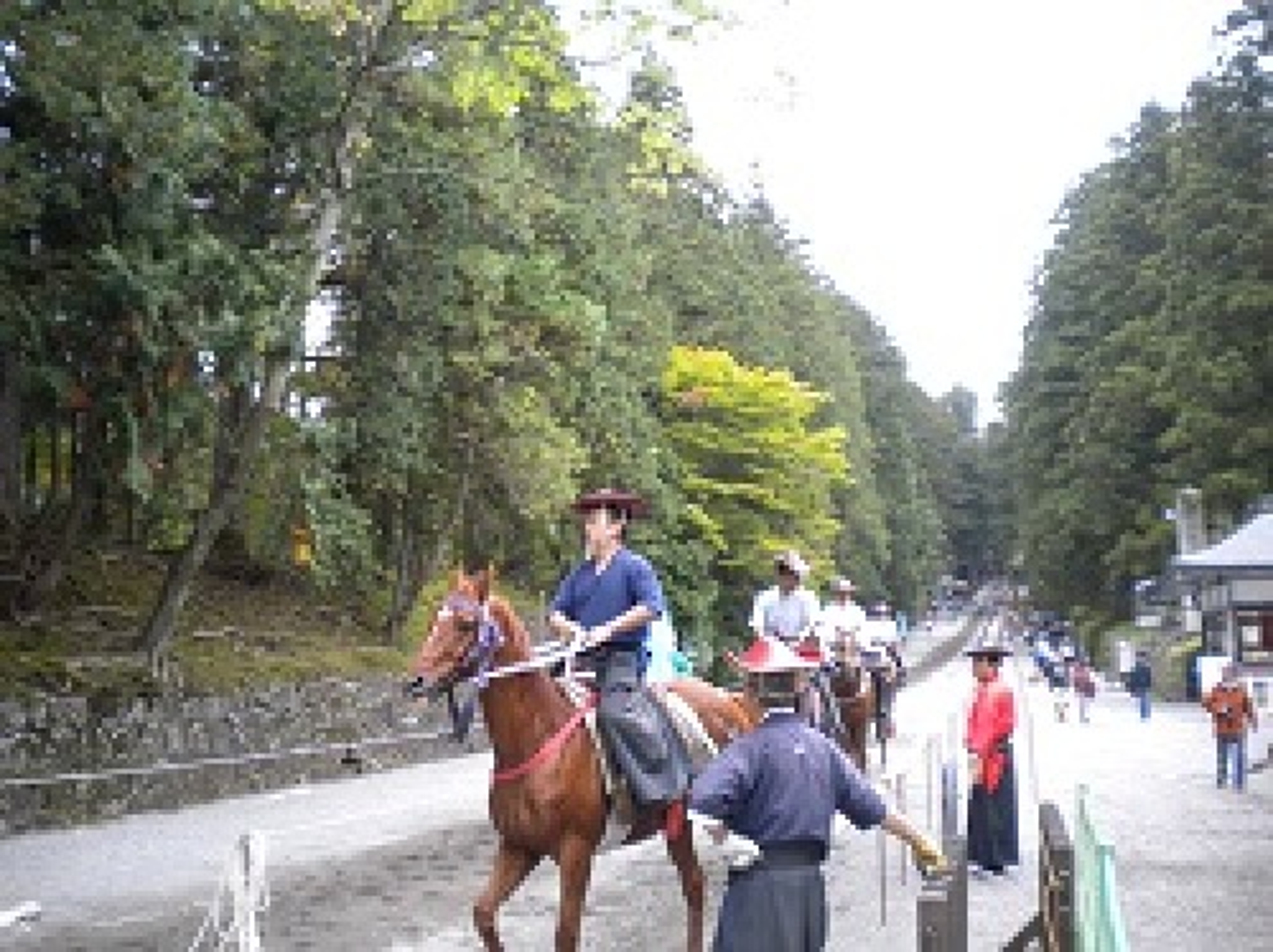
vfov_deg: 40.6
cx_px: 636
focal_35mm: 35
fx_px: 1286
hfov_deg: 52.7
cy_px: 476
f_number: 3.1
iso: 300
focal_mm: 6.3
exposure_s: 1/60
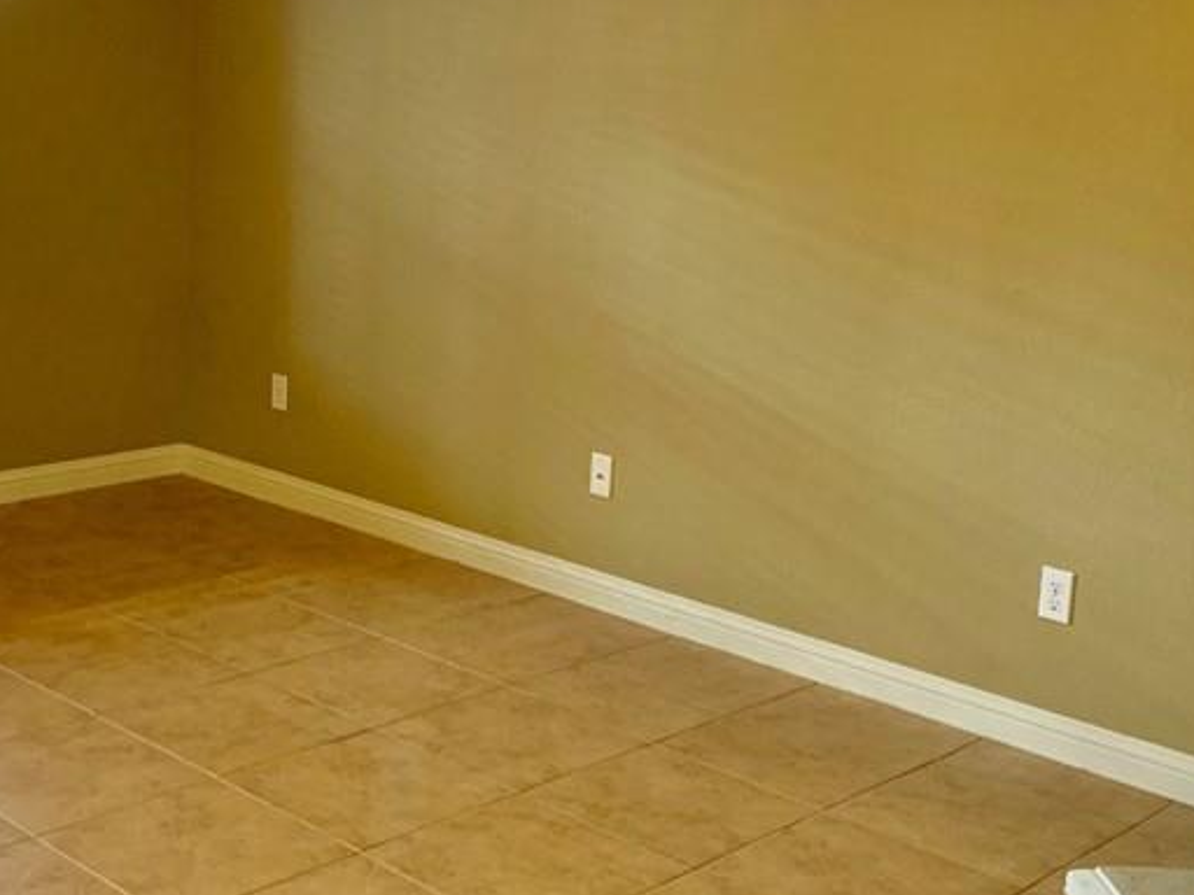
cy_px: 336
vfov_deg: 27.9
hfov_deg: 36.3
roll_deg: -1.9
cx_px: 366
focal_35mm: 52
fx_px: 1794
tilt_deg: -8.7
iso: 250
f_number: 1.8
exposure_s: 1/60
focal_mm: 4.25
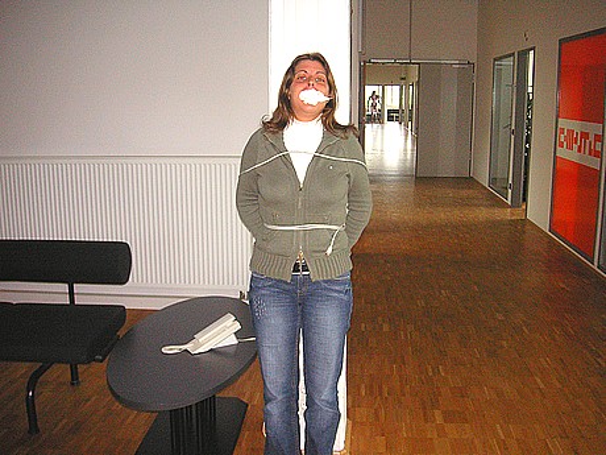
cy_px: 228
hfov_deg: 50.1
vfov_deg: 38.7
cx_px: 303
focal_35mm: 37
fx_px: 648
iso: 160
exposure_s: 1/45
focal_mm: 6.1
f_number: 2.8
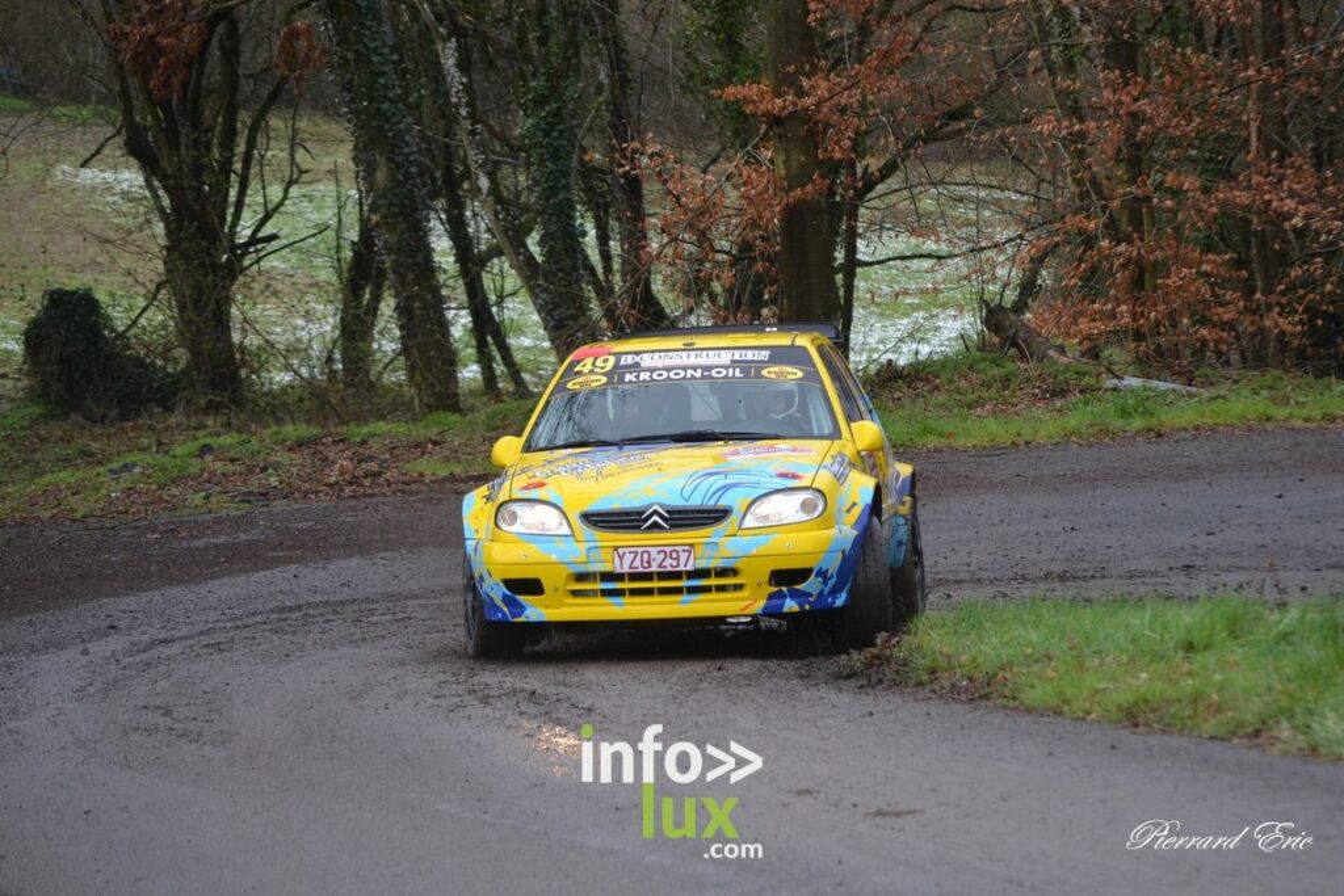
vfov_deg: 8.3
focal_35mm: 165
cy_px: 448
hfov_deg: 12.5
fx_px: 6160
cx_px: 672
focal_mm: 110
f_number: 4.8
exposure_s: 1/1000
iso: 400
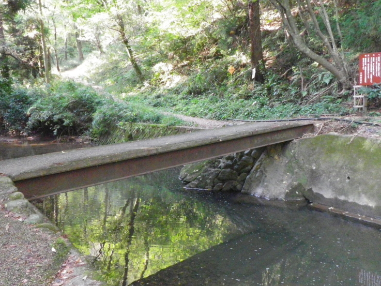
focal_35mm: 38
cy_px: 140
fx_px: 418
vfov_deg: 37.7
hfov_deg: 49.0
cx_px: 188
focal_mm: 6.2
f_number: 3.8
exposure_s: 1/60
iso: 800
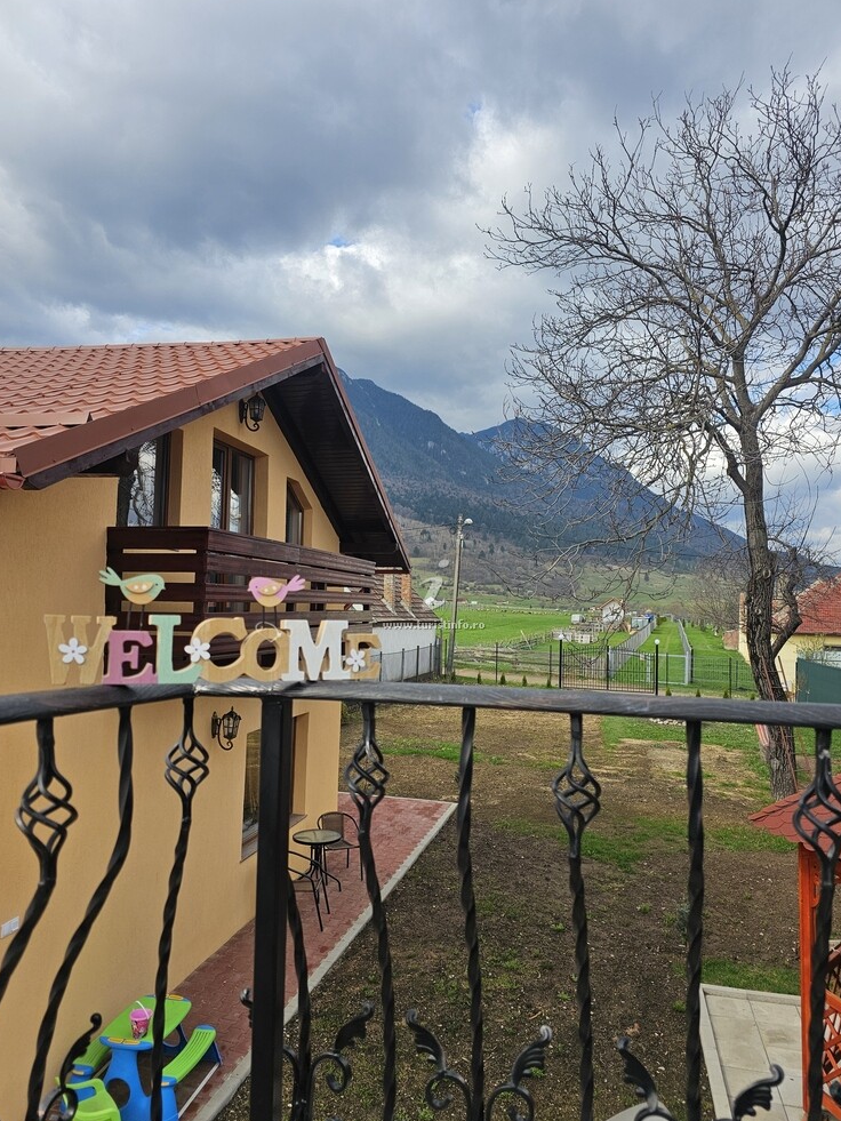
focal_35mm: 24
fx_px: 777
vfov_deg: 71.6
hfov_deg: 56.8
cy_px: 570
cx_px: 411
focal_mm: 6.3
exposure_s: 1/1038
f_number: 1.7
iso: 20
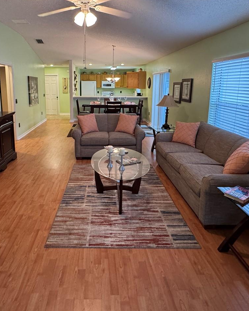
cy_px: 119
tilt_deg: -9.6
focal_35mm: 23
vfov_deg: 71.6
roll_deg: +0.0
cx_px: 101
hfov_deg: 60.4
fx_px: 212
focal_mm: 2.22
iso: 320
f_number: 2.2
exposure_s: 1/60
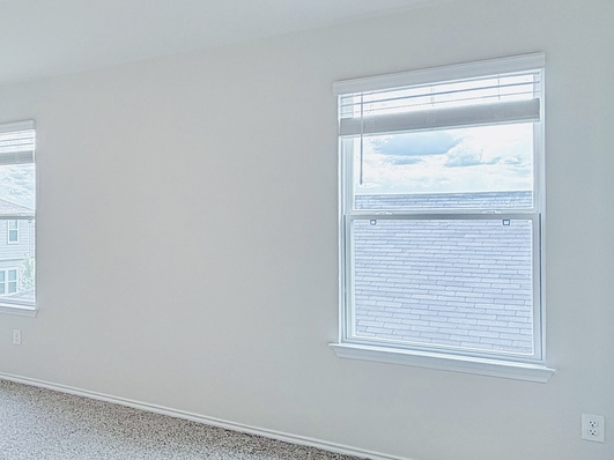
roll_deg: +0.2
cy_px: 223
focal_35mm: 38
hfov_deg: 41.2
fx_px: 674
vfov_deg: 37.7
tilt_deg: -0.7
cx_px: -29
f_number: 2.2
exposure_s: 1/121
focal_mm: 2.22
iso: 100
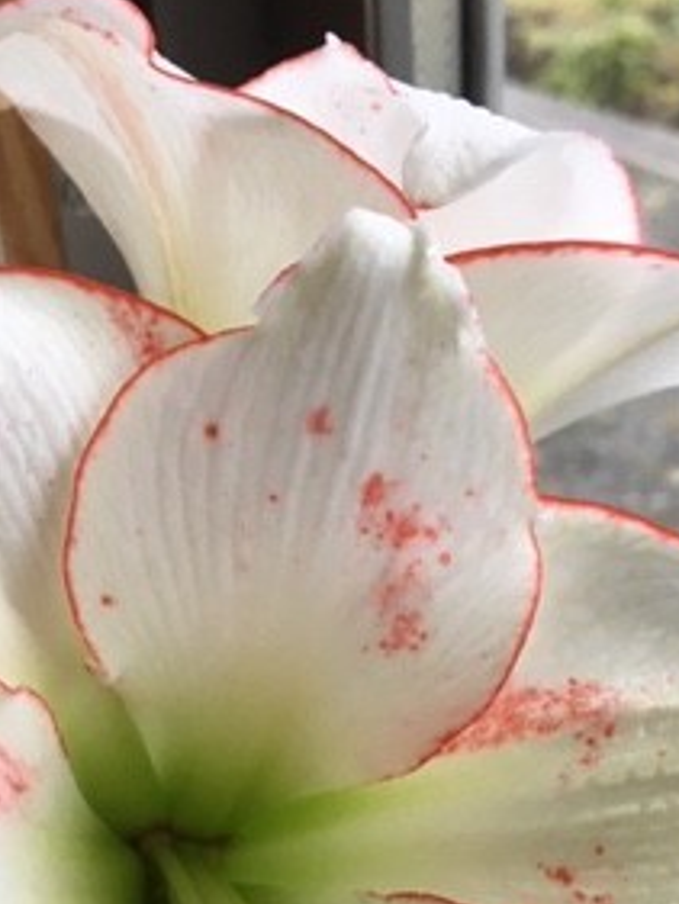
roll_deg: +5.5
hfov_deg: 22.2
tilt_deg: -37.3
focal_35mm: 66
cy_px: 779
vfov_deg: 28.5
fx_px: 1725
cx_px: 254
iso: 25
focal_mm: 4.15
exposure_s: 1/30
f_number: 2.2
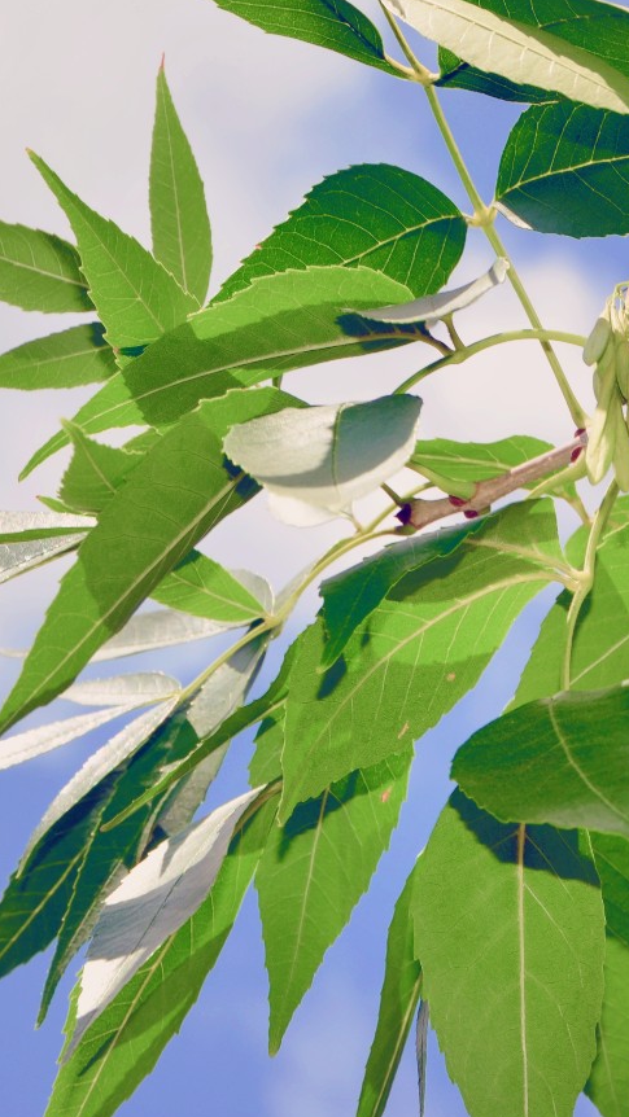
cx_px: 165
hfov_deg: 7.6
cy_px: 617
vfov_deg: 13.4
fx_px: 4742
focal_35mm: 160
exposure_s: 1/250
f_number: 10
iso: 100
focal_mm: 55
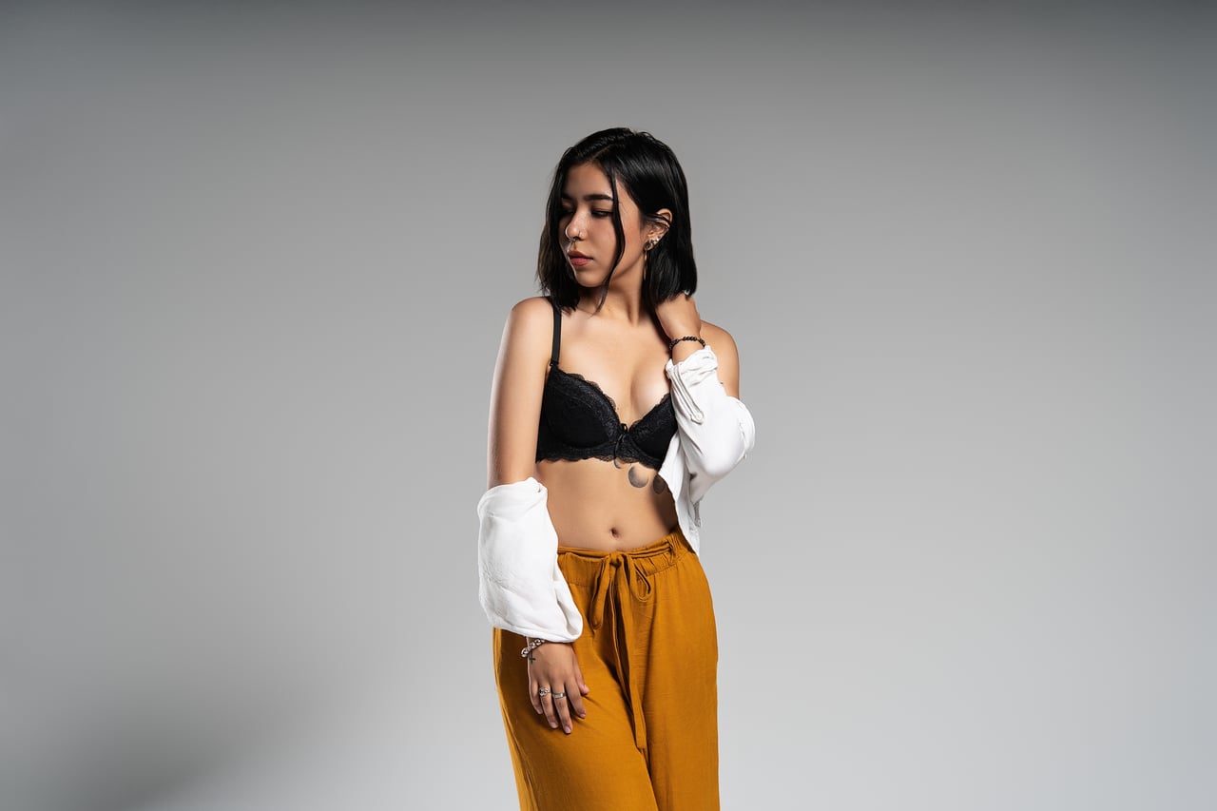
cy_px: 406
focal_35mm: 98
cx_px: 608
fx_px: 3312
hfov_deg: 20.8
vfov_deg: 14.0
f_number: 7.1
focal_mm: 98
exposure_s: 1/250
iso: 100
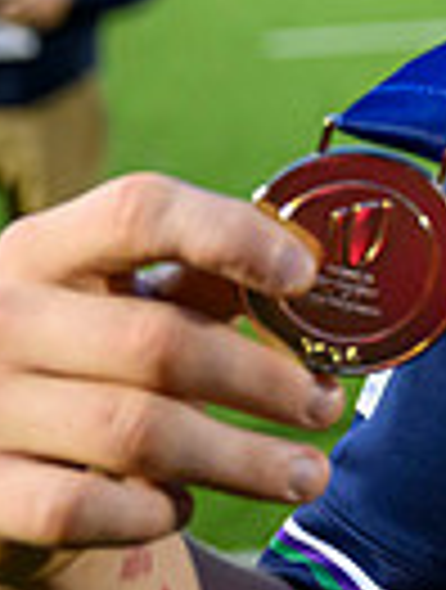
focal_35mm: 157
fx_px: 2684
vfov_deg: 12.2
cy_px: -146
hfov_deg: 8.7
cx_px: 1018
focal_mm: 37
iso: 3200
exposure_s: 1/800
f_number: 3.2
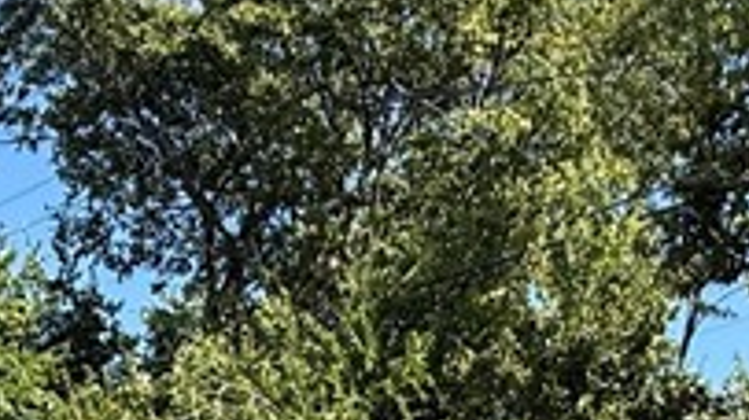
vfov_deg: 13.9
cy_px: 766
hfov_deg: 27.3
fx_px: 1529
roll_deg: +0.0
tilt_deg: -2.3
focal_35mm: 77
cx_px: 232
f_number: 2.2
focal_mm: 2.22
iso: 50
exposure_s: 1/876
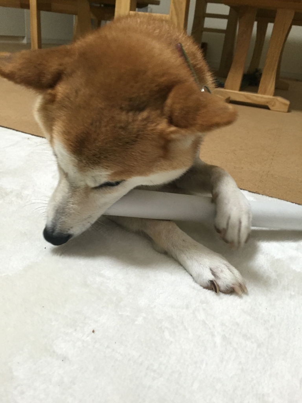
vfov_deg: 61.7
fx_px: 337
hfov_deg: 48.2
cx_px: 151
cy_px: 202
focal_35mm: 29
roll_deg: -5.7
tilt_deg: -26.9
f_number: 2.2
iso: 200
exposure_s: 1/30
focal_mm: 4.15
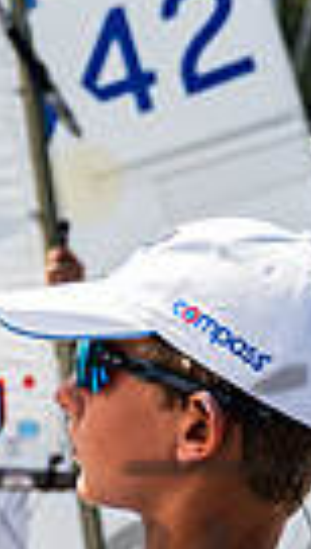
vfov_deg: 5.0
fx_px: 6273
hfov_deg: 2.8
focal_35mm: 430
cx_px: -197
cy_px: 449
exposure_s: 1/3200
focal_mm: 84
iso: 1000
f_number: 6
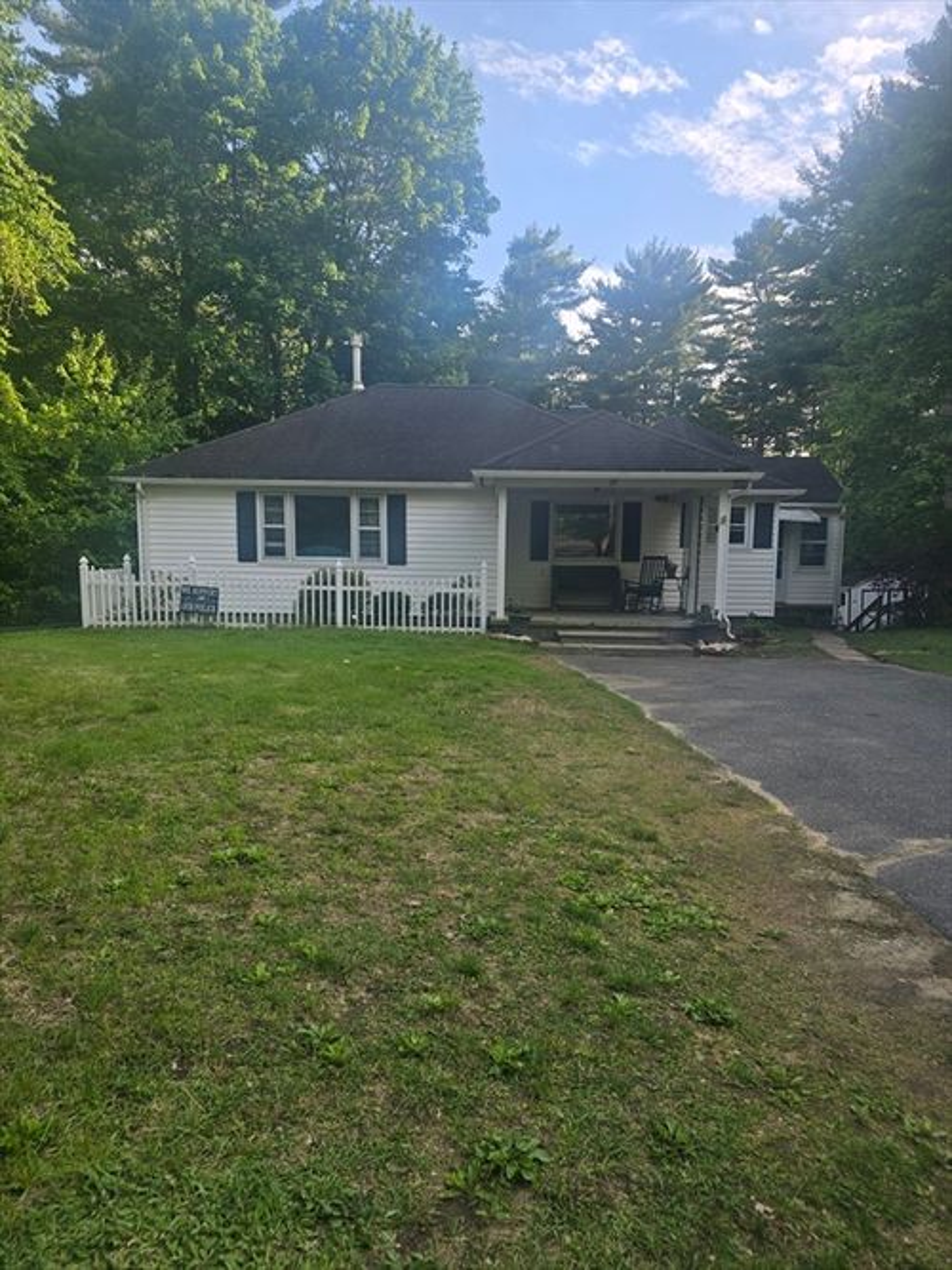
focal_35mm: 23
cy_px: 635
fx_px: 844
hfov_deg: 58.9
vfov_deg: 73.9
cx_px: 476
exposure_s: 1/224
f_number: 1.7
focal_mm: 6.3
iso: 12
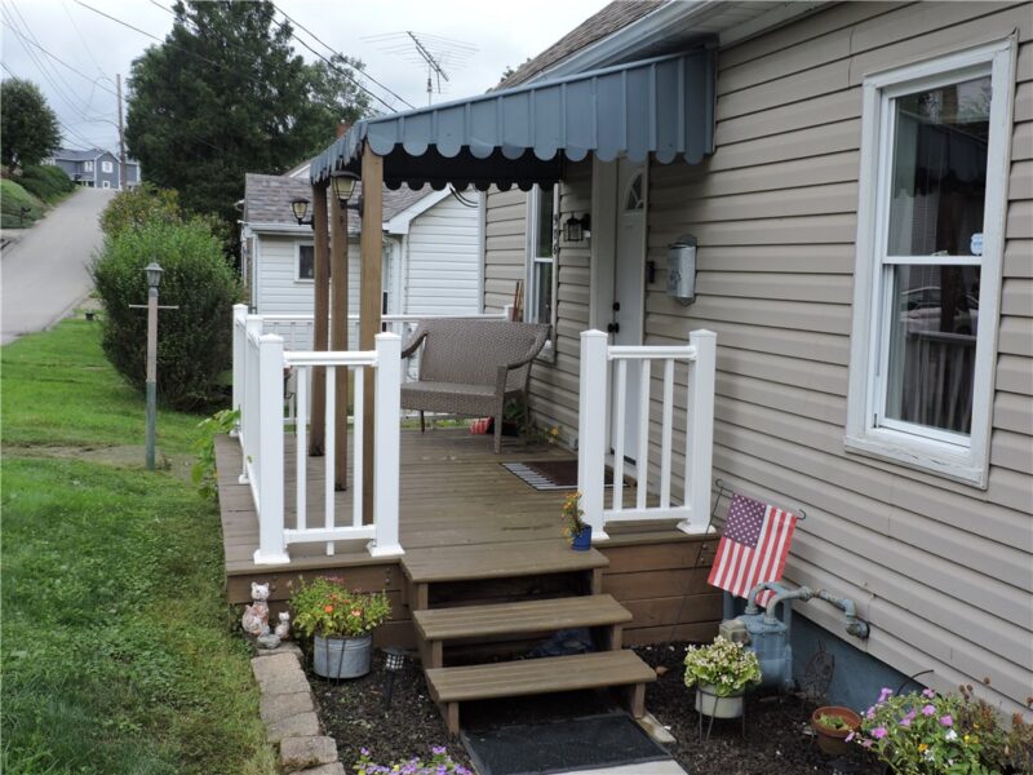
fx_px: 1044
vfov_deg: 40.7
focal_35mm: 35
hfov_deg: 52.6
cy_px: 388
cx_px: 516
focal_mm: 6.2
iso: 100
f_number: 3.3
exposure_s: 1/800
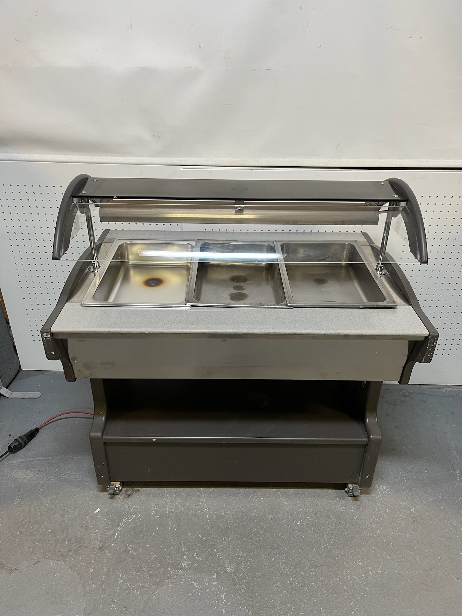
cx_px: 231
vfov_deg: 67.3
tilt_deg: -30.4
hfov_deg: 53.1
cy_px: 308
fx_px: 463
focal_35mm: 26
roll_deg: -0.1
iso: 100
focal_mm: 5.1
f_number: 1.6
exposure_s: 1/50
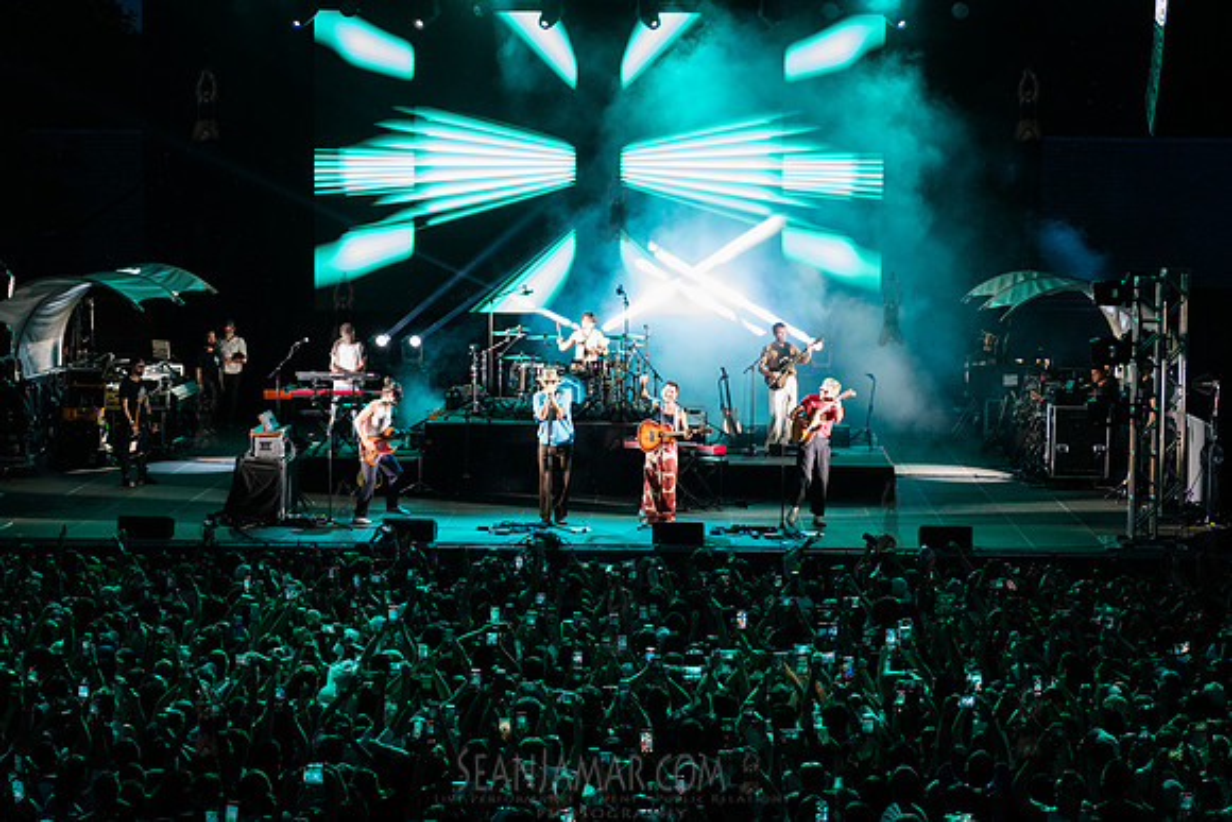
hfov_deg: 28.0
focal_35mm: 72
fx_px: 2473
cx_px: 616
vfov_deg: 18.9
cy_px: 411
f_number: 4.5
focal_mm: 70
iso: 6400
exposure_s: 1/400
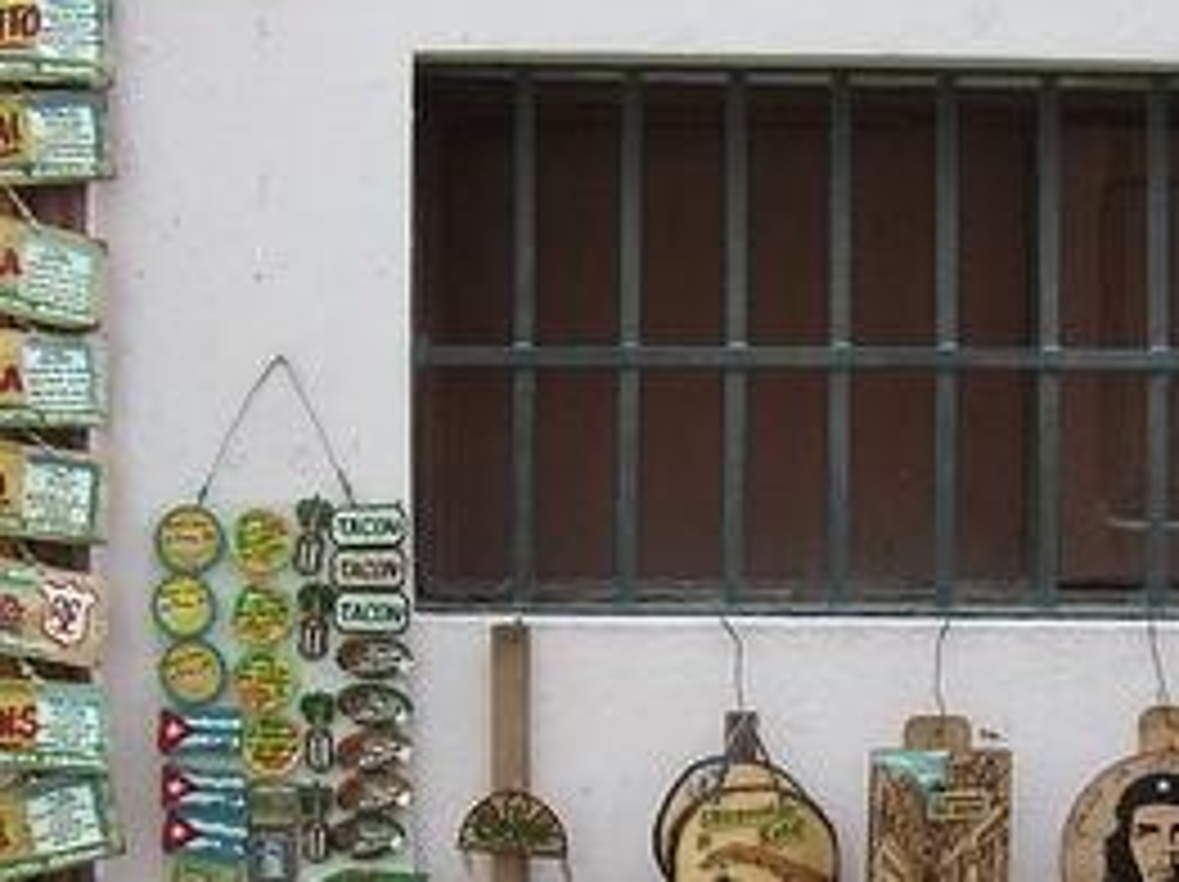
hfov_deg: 21.1
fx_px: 3165
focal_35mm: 93
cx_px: 648
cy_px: 824
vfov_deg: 15.6
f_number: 2.8
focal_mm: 7.9
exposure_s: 1/100
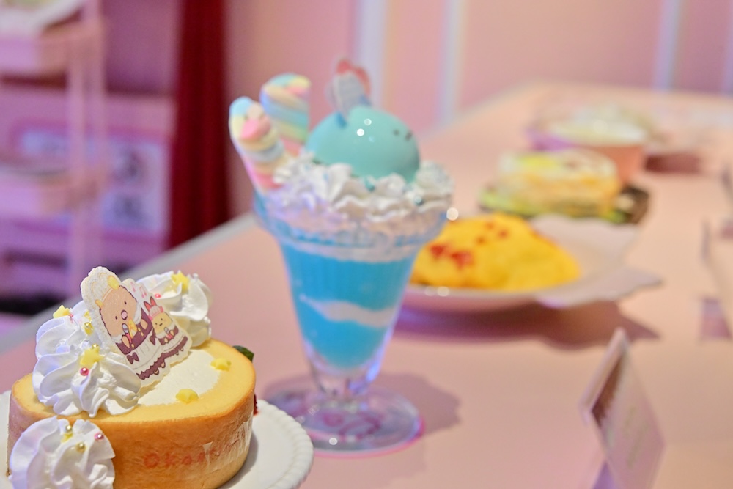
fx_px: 1222
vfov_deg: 22.6
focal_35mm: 60
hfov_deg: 33.4
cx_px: 366
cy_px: 244
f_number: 8
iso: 4000
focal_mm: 60
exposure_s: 1/250
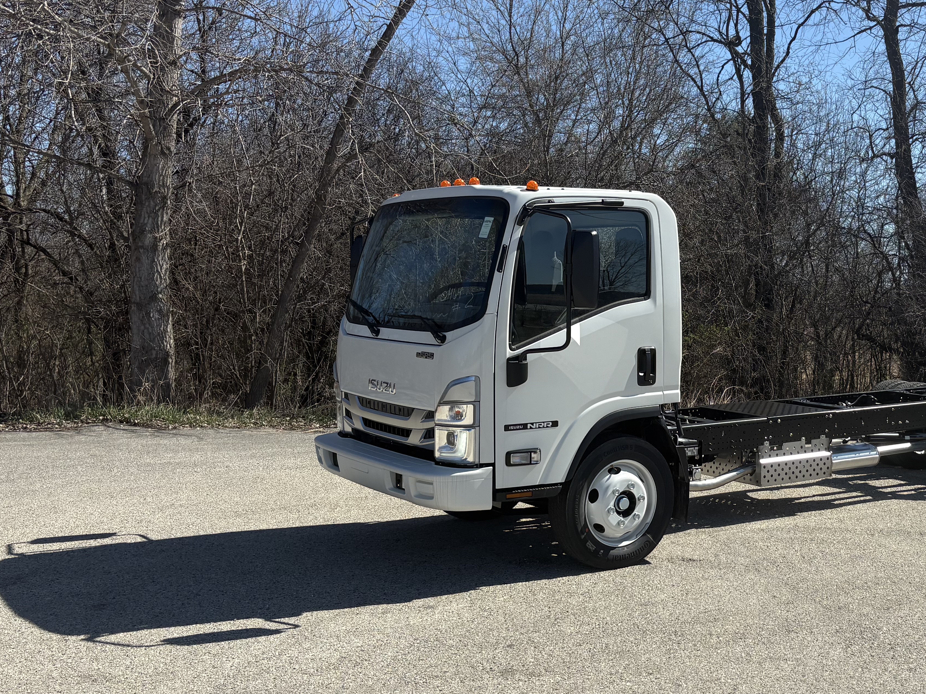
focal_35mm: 44
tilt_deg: +0.1
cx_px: 708
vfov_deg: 32.9
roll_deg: -2.1
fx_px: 1177
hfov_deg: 41.5
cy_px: 337
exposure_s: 1/3831
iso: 50
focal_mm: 5.96
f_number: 1.6
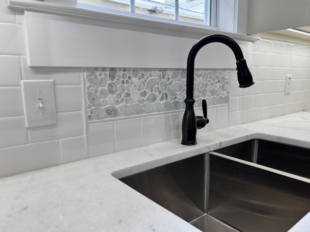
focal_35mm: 27
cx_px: 160
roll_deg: +0.2
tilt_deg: -9.5
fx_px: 242
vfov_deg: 51.3
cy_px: 119
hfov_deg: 65.3
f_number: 1.6
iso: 64
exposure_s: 1/111
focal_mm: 5.96
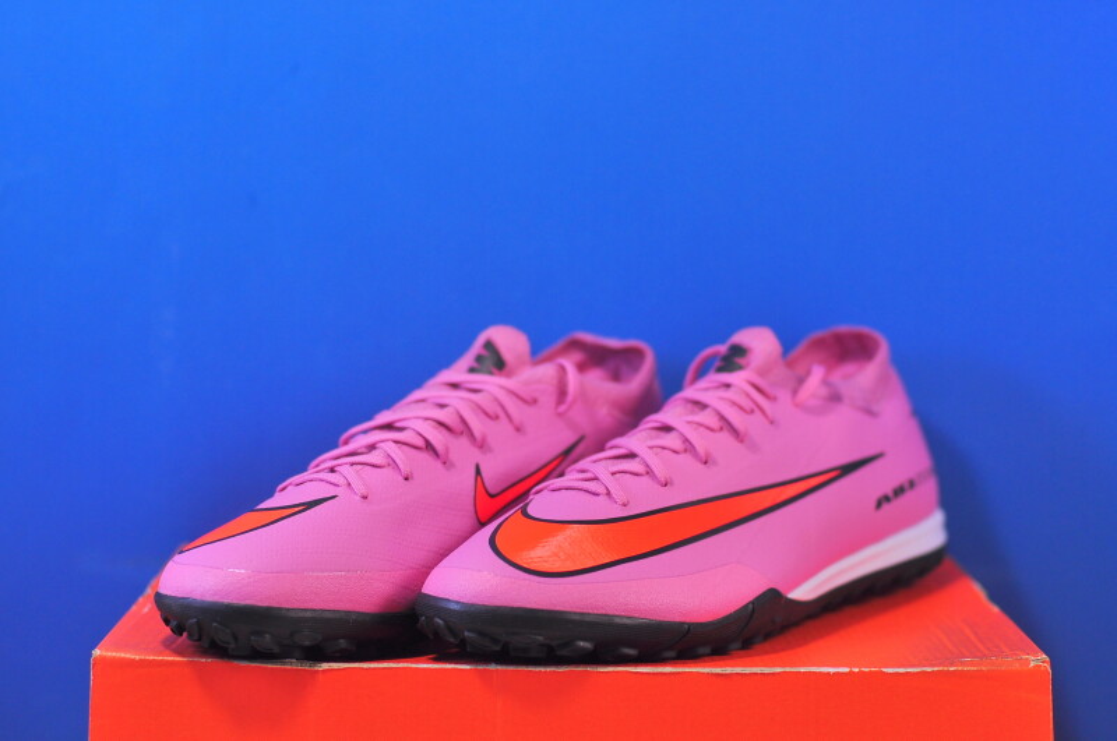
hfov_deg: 27.0
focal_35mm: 75
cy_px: 370
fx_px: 2324
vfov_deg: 18.1
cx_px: 558
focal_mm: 50
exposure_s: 1/320
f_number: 2.5
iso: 250
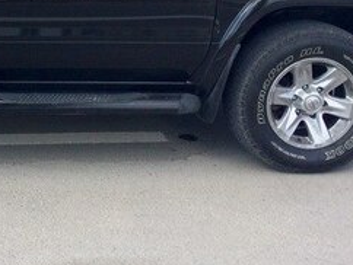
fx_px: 806
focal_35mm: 79
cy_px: -23
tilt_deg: -12.2
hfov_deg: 23.3
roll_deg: -0.4
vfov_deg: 18.1
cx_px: -28
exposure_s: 1/494
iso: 32
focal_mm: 4.15
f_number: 2.2
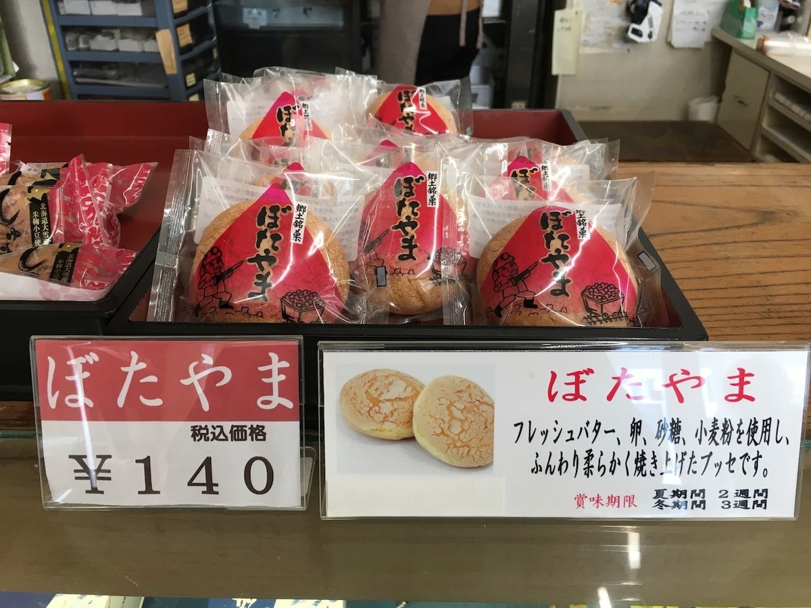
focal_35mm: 29
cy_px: 304
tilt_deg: -29.5
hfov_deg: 61.7
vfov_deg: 48.2
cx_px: 406
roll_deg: +0.3
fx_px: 679
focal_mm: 4.15
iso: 25
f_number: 2.2
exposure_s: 1/30
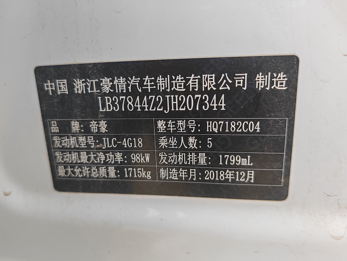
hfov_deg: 61.7
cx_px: 174
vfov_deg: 48.2
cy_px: 130
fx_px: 291
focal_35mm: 29
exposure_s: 1/100
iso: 64
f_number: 1.8
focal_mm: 6.14
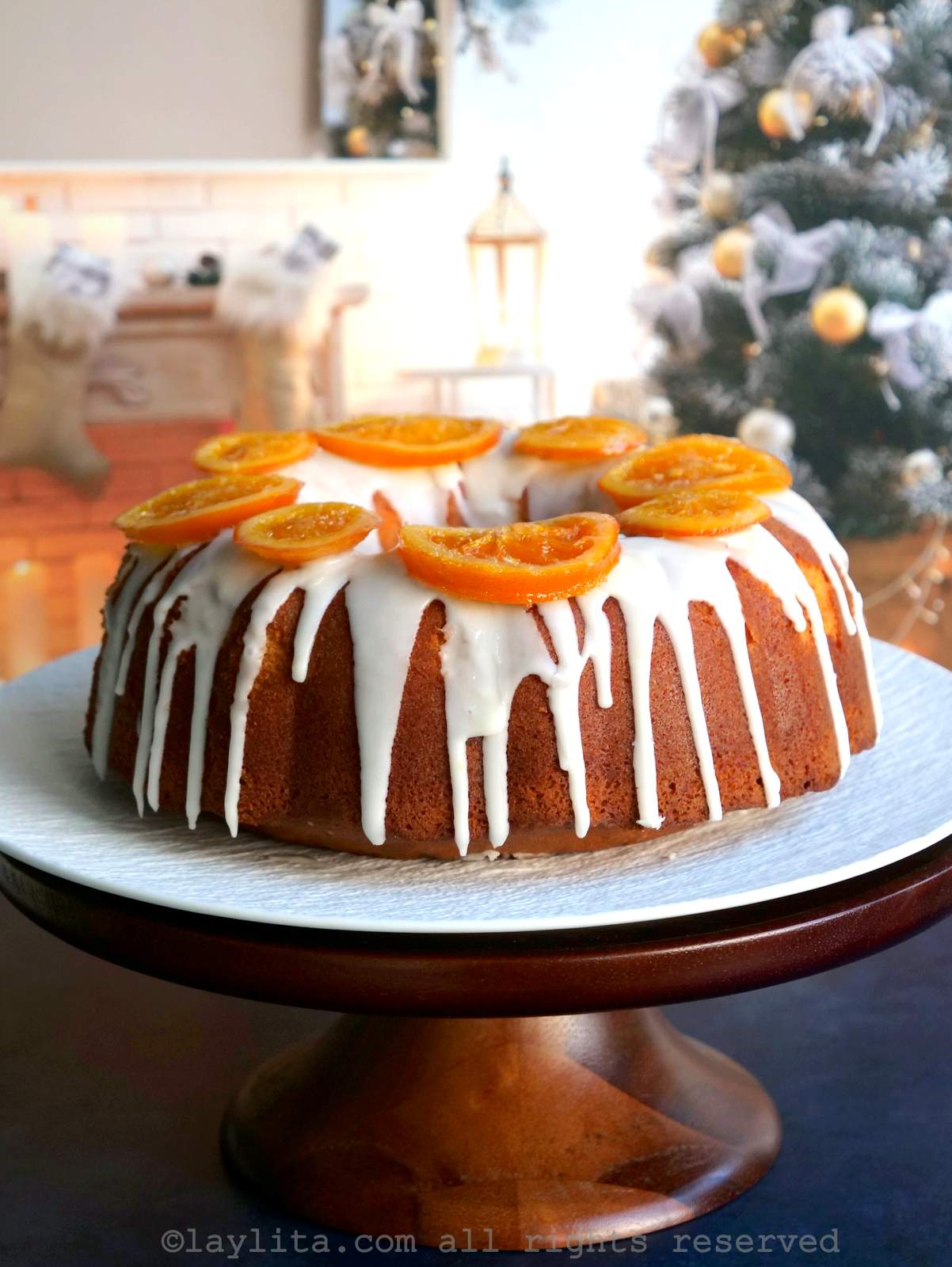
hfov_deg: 17.6
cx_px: 476
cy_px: 634
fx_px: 3077
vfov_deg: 23.3
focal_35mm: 84
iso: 500
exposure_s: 1/100
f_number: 3.9
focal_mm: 42
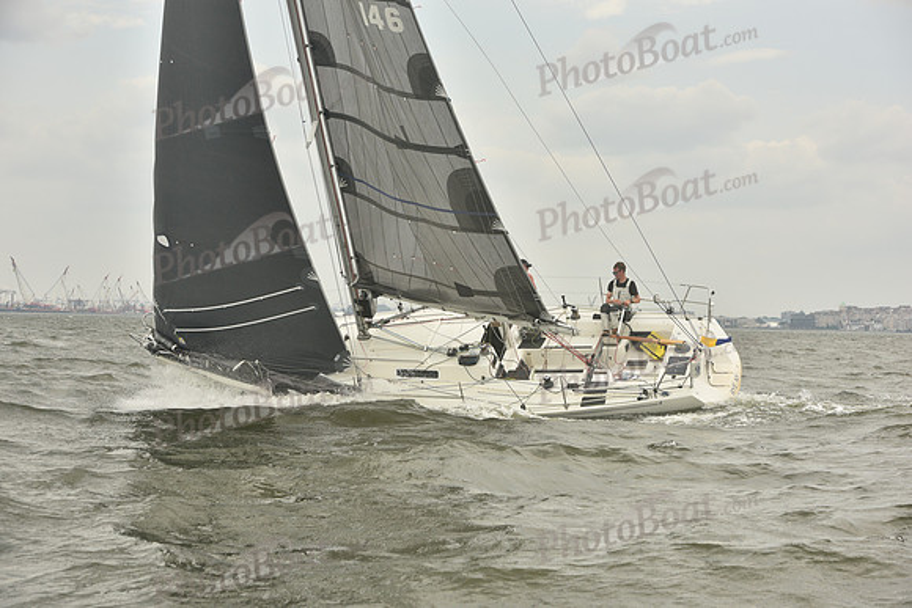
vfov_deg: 19.5
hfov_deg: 28.8
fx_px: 1774
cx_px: 456
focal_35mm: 70
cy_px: 304
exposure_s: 1/800
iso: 250
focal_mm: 70
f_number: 7.1
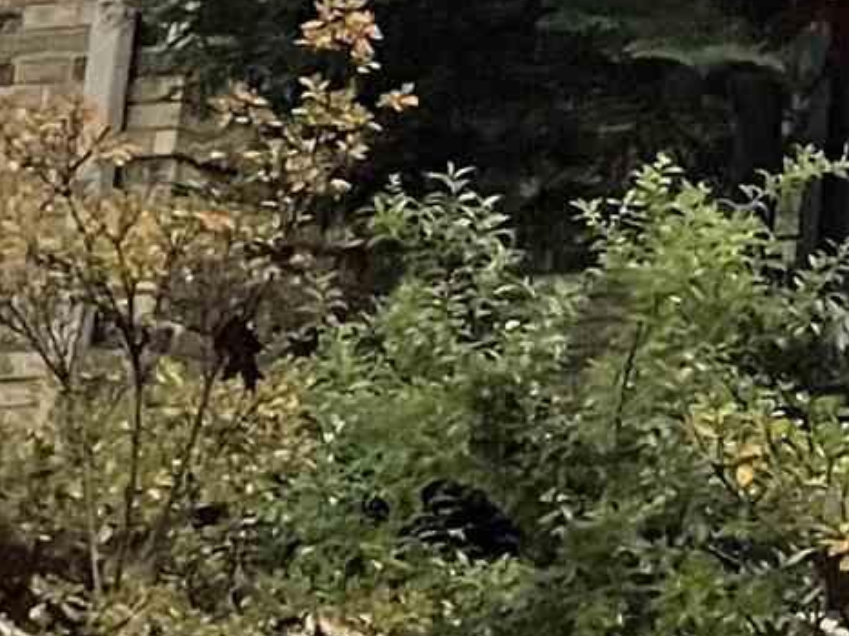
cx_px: 1654
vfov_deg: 8.7
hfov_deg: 10.7
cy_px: 211
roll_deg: -3.3
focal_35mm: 171
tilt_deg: +11.5
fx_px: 4193
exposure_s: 1/30
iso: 1000
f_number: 1.6
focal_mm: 4.2
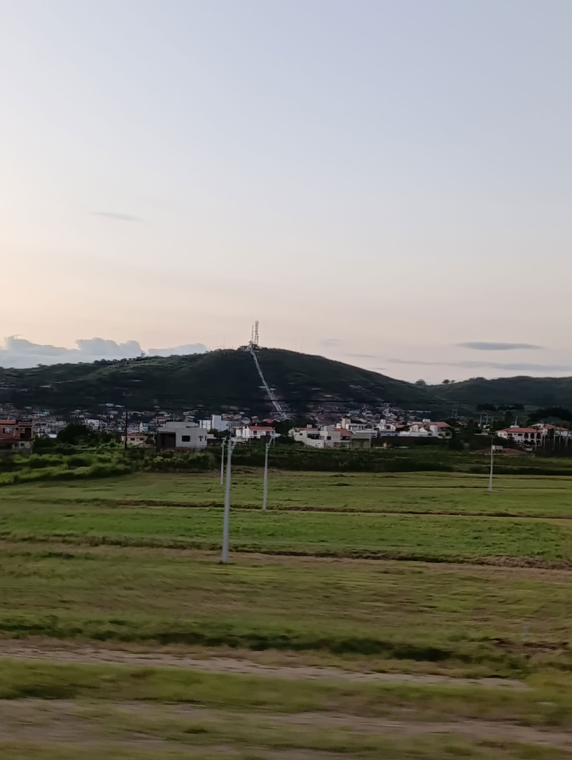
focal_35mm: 23
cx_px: 286
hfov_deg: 59.0
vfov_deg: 73.8
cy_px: 380
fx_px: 505
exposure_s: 1/120
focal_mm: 6.14
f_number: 1.6
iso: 320
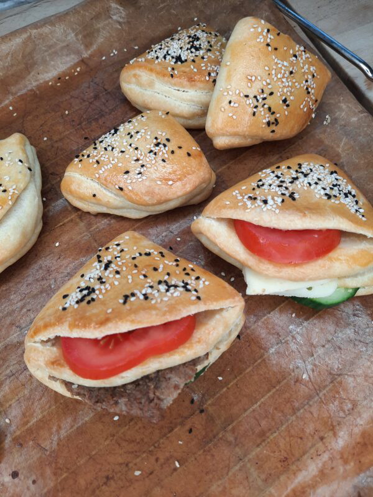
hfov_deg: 54.9
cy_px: 248
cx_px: 186
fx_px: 359
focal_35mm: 25
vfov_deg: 69.4
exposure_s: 1/50
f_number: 2
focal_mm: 4.6
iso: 32
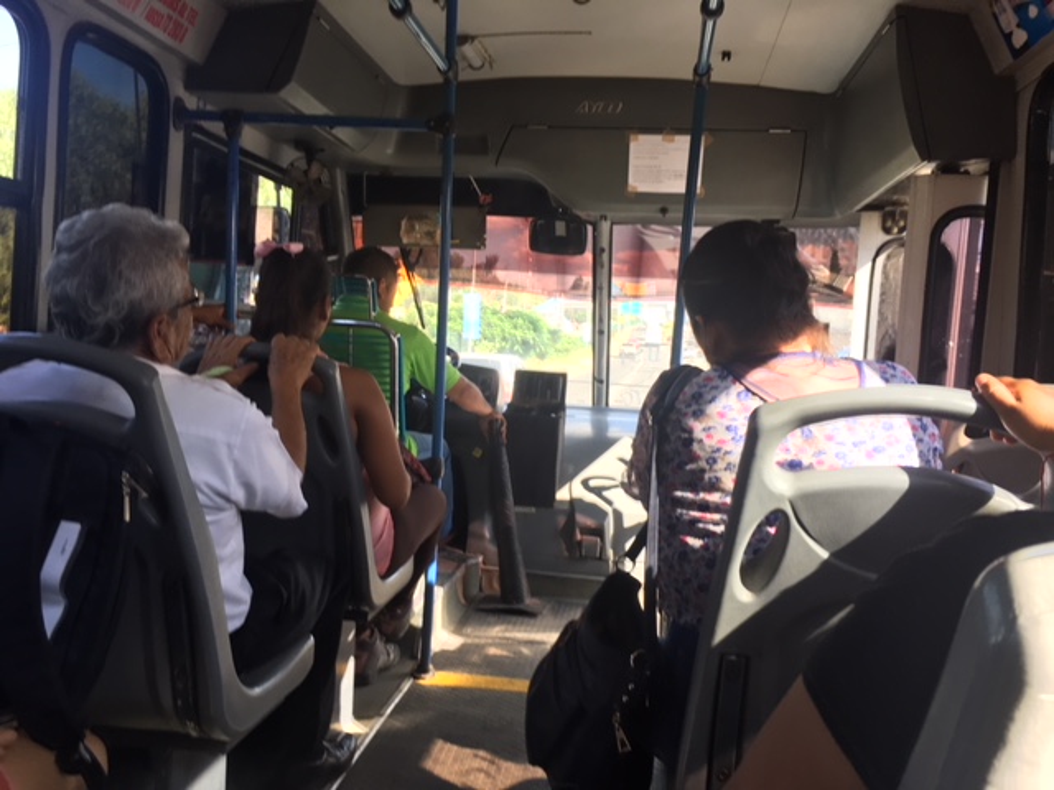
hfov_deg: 61.7
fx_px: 883
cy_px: 395
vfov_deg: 48.2
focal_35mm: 29
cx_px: 527
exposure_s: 1/120
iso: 40
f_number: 2.2
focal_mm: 4.15
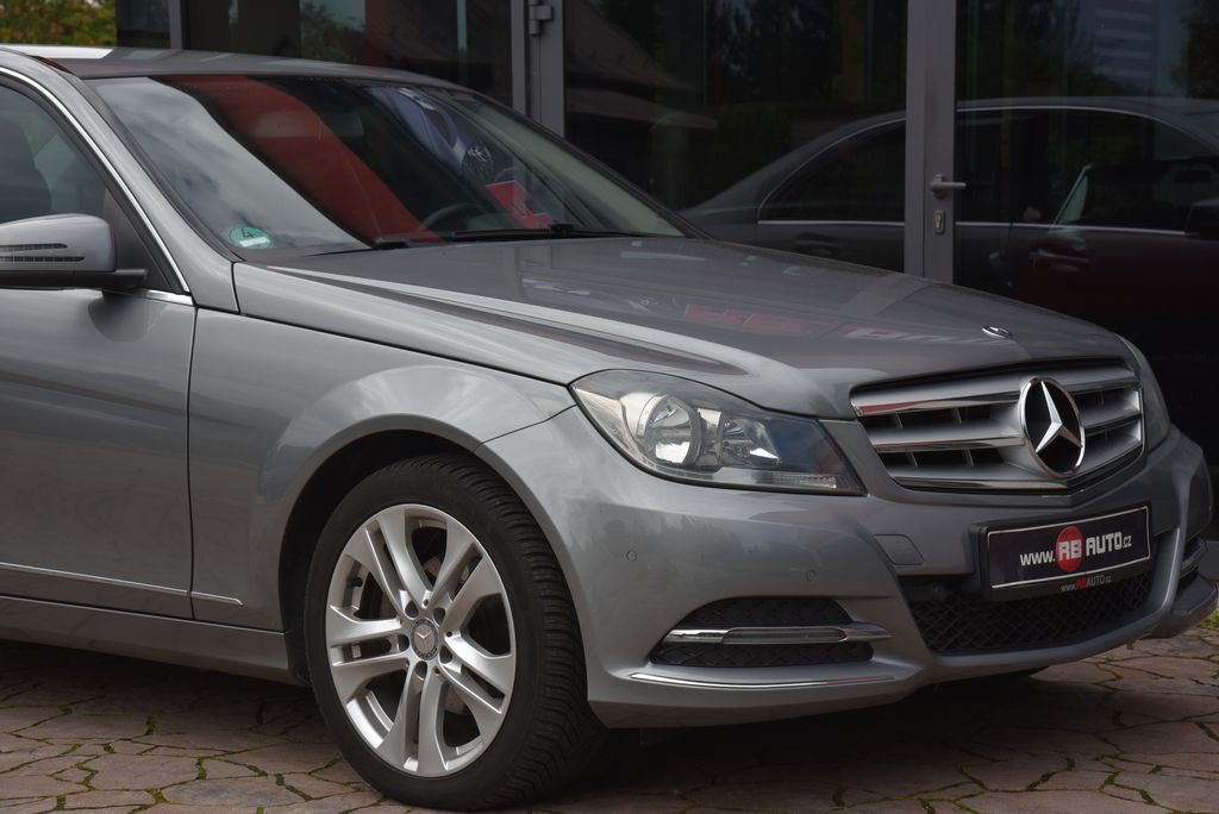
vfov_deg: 16.7
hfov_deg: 24.7
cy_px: 407
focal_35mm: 82
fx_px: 2778
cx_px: 610
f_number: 10
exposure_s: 1/400
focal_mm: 82
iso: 500
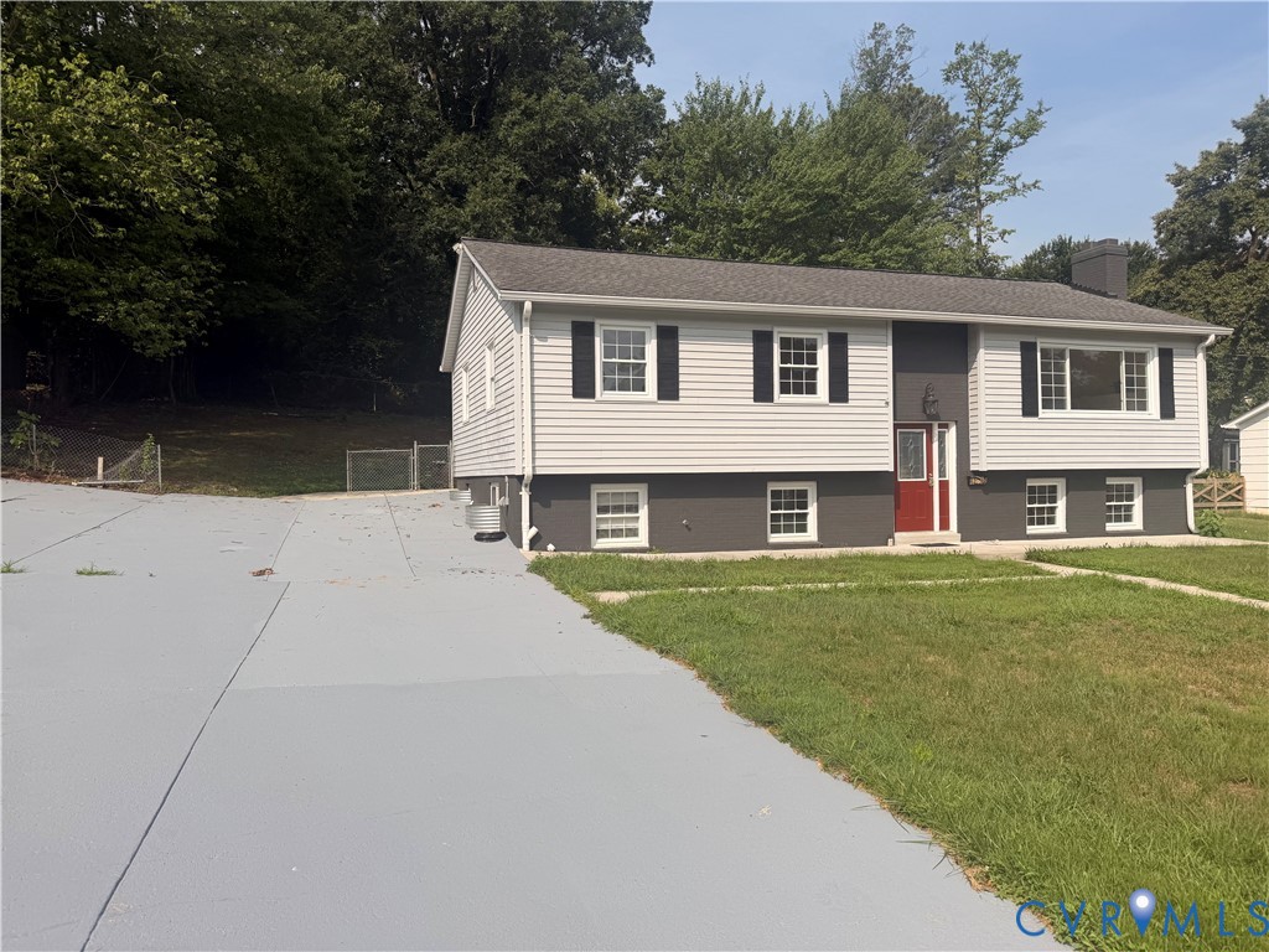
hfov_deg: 71.6
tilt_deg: +4.3
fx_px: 880
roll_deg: +0.6
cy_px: 476
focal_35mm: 24
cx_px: 634
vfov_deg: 56.8
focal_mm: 6.76
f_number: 1.78
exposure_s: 1/6173
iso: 80
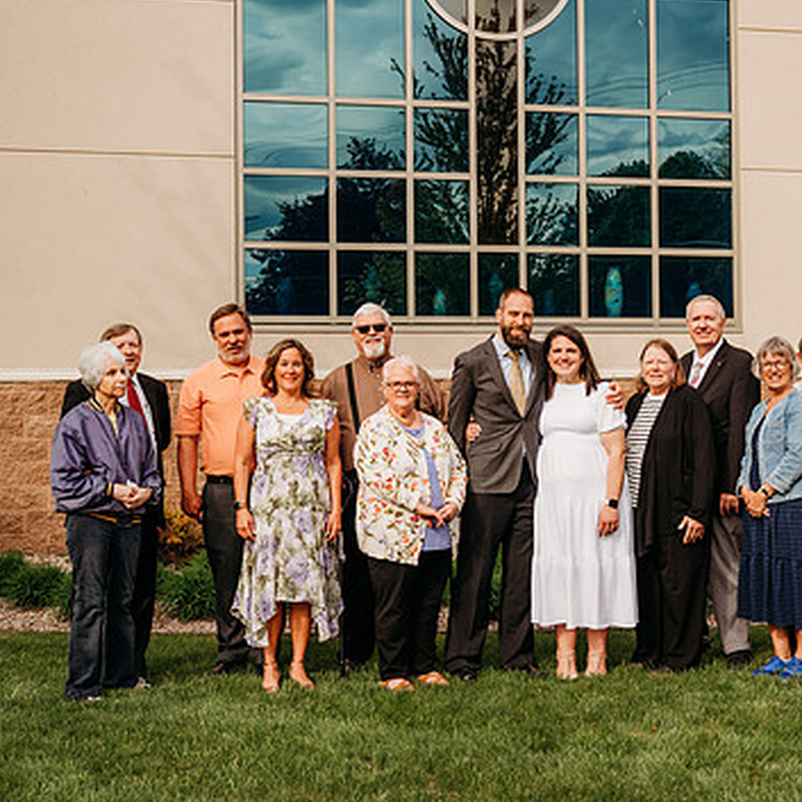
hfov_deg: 32.0
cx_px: 507
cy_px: 390
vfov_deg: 32.2
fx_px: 1389
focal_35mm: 53
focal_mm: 38
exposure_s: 1/1600
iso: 200
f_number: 3.5
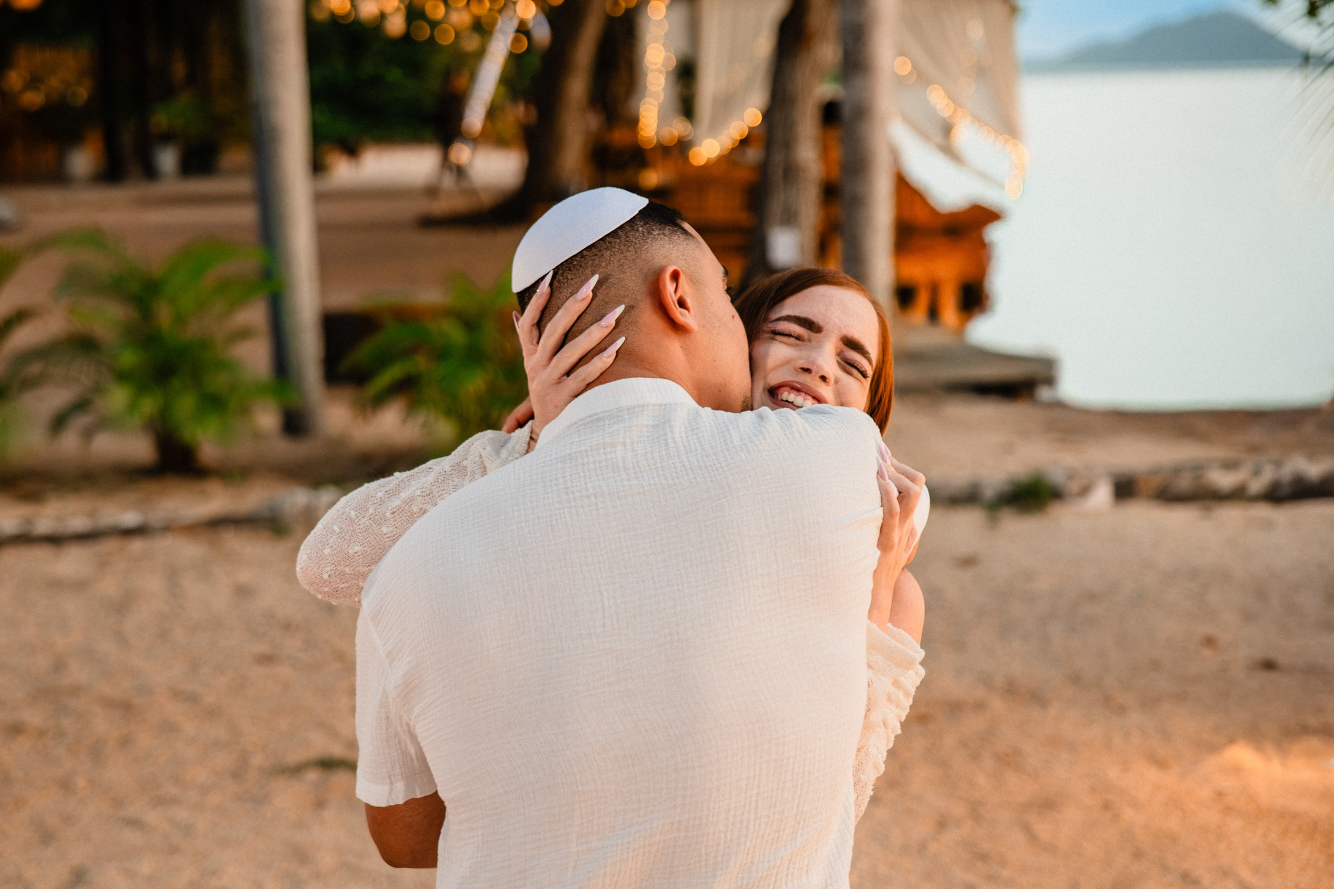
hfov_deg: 35.3
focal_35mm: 57
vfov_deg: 23.9
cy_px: 492
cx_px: 584
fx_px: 2095
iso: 400
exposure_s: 1/250
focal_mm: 50
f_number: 2.5
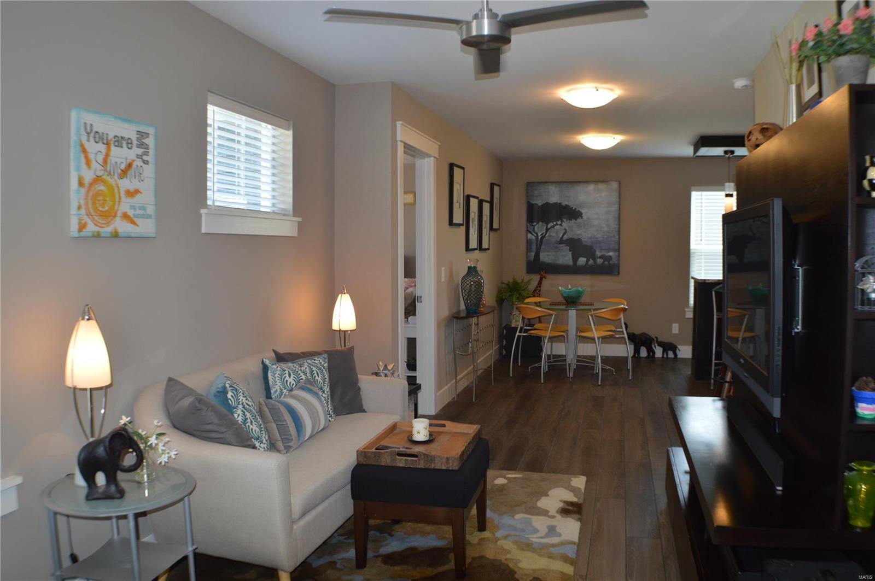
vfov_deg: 36.8
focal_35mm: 36
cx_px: 438
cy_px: 290
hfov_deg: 53.2
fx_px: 874
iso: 400
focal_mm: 24
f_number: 4
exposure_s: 1/100
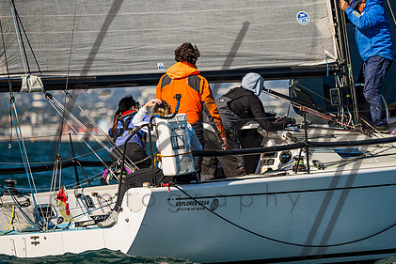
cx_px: 247
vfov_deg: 3.3
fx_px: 4566
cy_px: 129
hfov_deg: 5.0
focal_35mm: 415
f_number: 5.6
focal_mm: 280
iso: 400
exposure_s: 1/4000
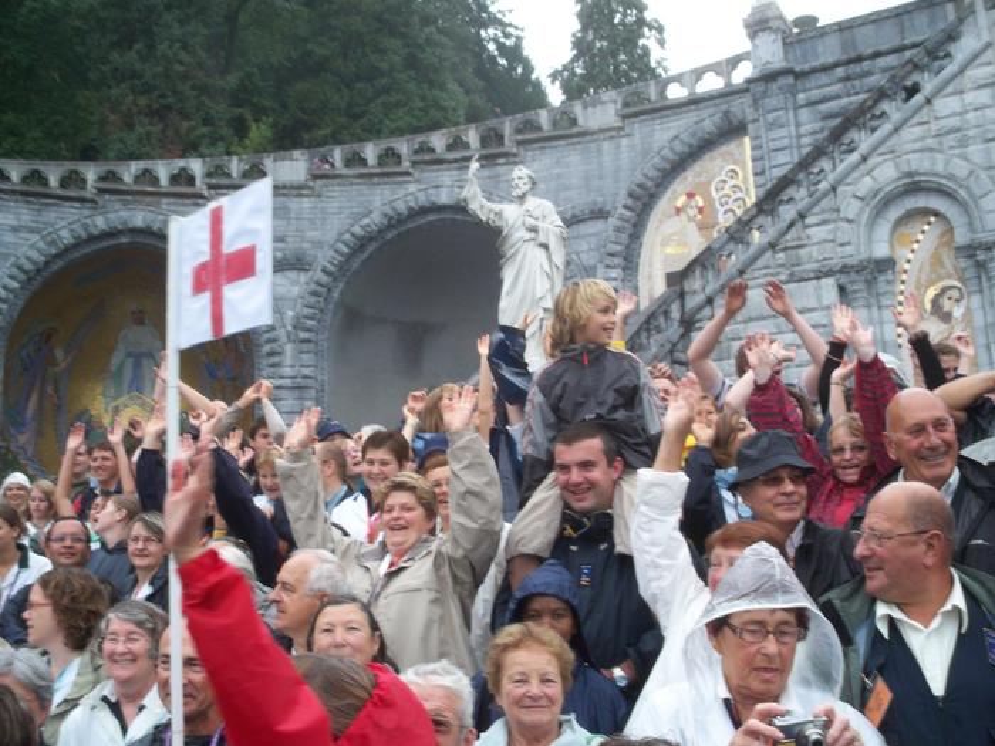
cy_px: 373
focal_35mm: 37
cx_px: 498
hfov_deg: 50.1
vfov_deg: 38.7
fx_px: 1064
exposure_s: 1/80
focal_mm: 7.9
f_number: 3.4
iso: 64
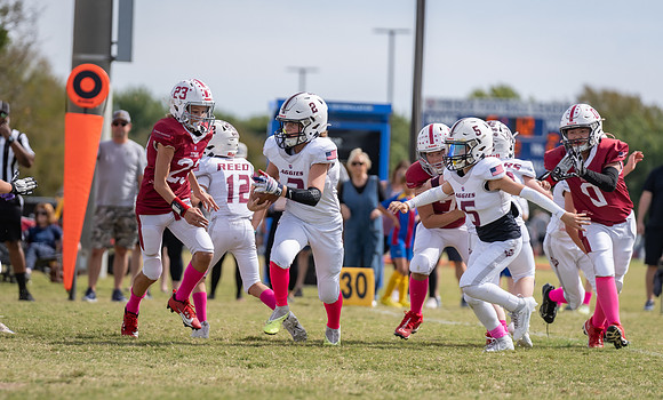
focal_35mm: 300
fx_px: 5370
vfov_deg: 4.3
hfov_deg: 7.1
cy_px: 194
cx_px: 198
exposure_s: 1/1600
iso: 100
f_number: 3.2
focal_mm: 200
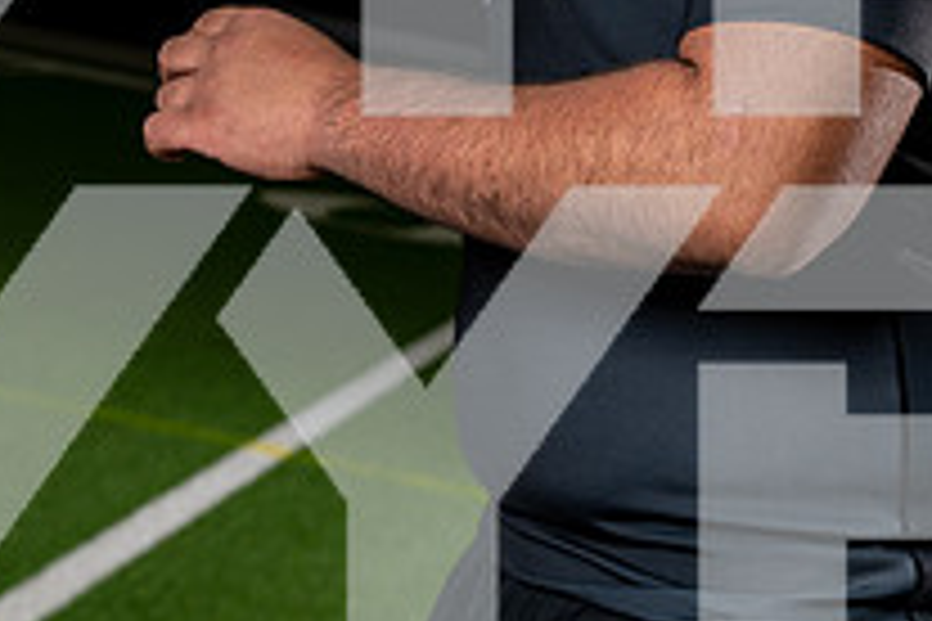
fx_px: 3262
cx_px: 626
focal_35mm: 126
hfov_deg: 16.2
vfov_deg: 10.7
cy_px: -119
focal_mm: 45
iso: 160
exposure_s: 1/250
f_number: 4.5
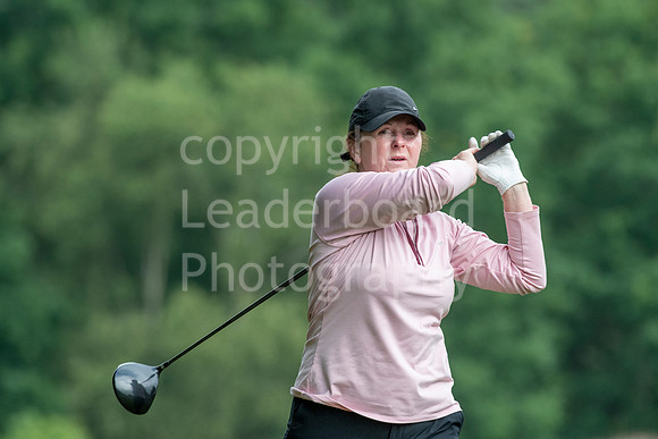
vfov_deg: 2.4
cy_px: 220
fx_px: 10695
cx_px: 329
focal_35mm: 585
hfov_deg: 3.5
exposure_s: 1/1000
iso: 1000
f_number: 6.3
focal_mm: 390
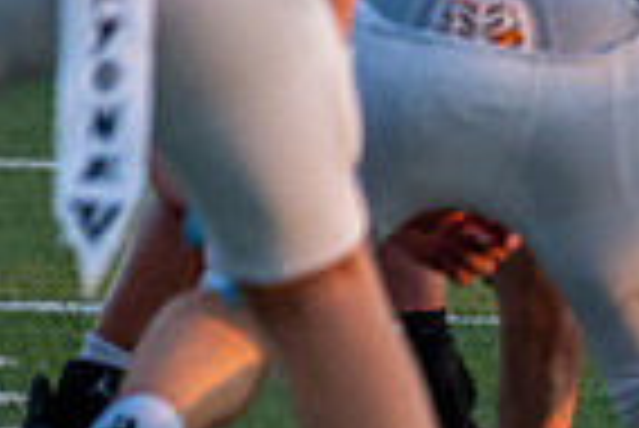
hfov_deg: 1.4
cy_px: -743
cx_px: -738
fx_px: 26794
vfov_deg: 0.9
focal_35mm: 1508
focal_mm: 200
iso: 800
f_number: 2.8
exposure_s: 1/2000
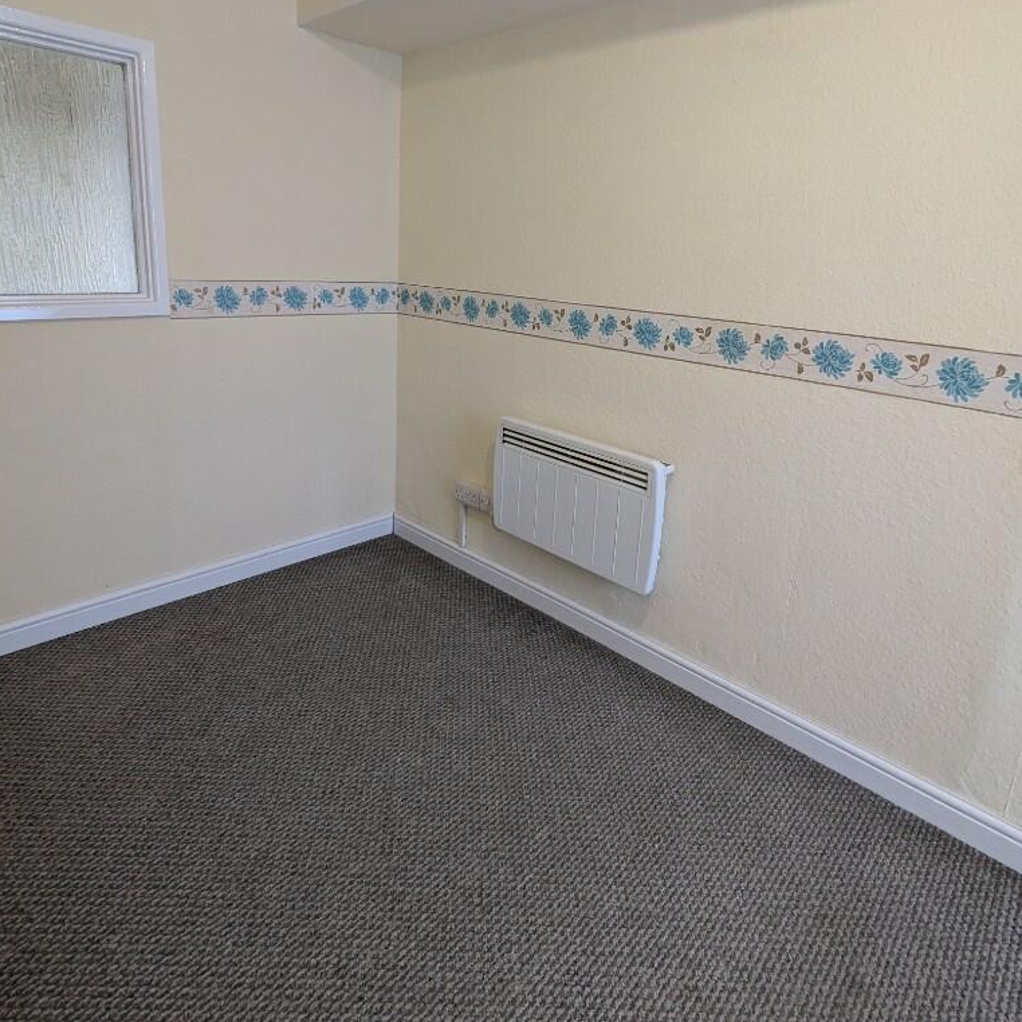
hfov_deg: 77.7
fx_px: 635
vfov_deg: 76.5
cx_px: 510
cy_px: 394
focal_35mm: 19
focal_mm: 2.35
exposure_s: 1/25
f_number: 2.2
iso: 198
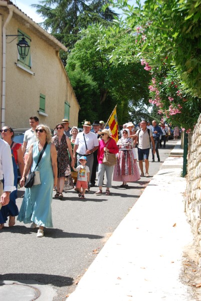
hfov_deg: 21.6
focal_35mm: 63
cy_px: 150
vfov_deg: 31.9
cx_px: 100
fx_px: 527
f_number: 6.3
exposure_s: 1/200
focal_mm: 42
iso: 100
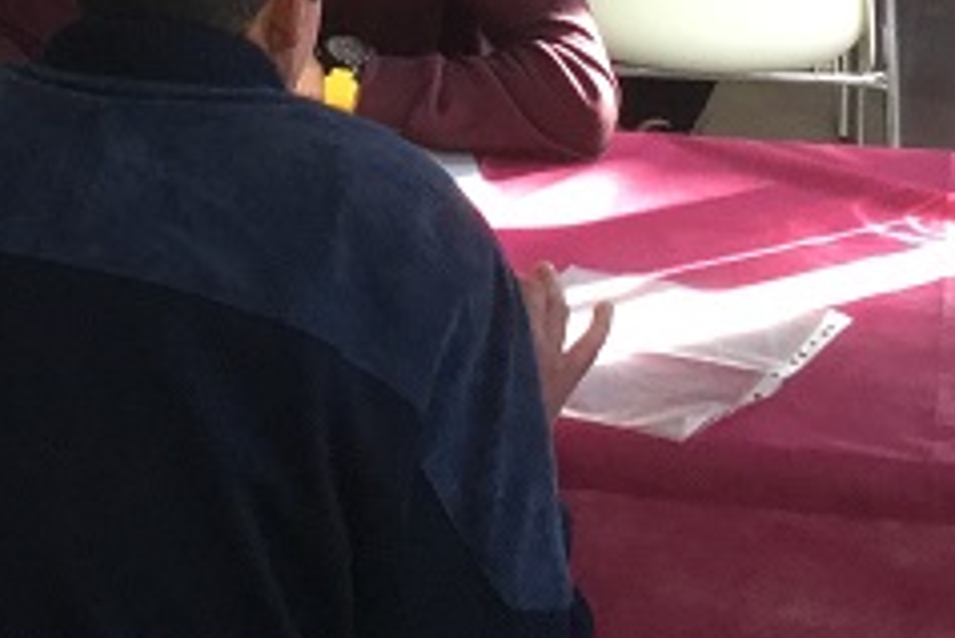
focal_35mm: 122
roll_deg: +0.4
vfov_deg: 10.7
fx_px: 3238
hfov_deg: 16.2
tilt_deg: -8.2
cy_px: -391
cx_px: -144
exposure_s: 1/33
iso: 25
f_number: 2.4
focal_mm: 3.3
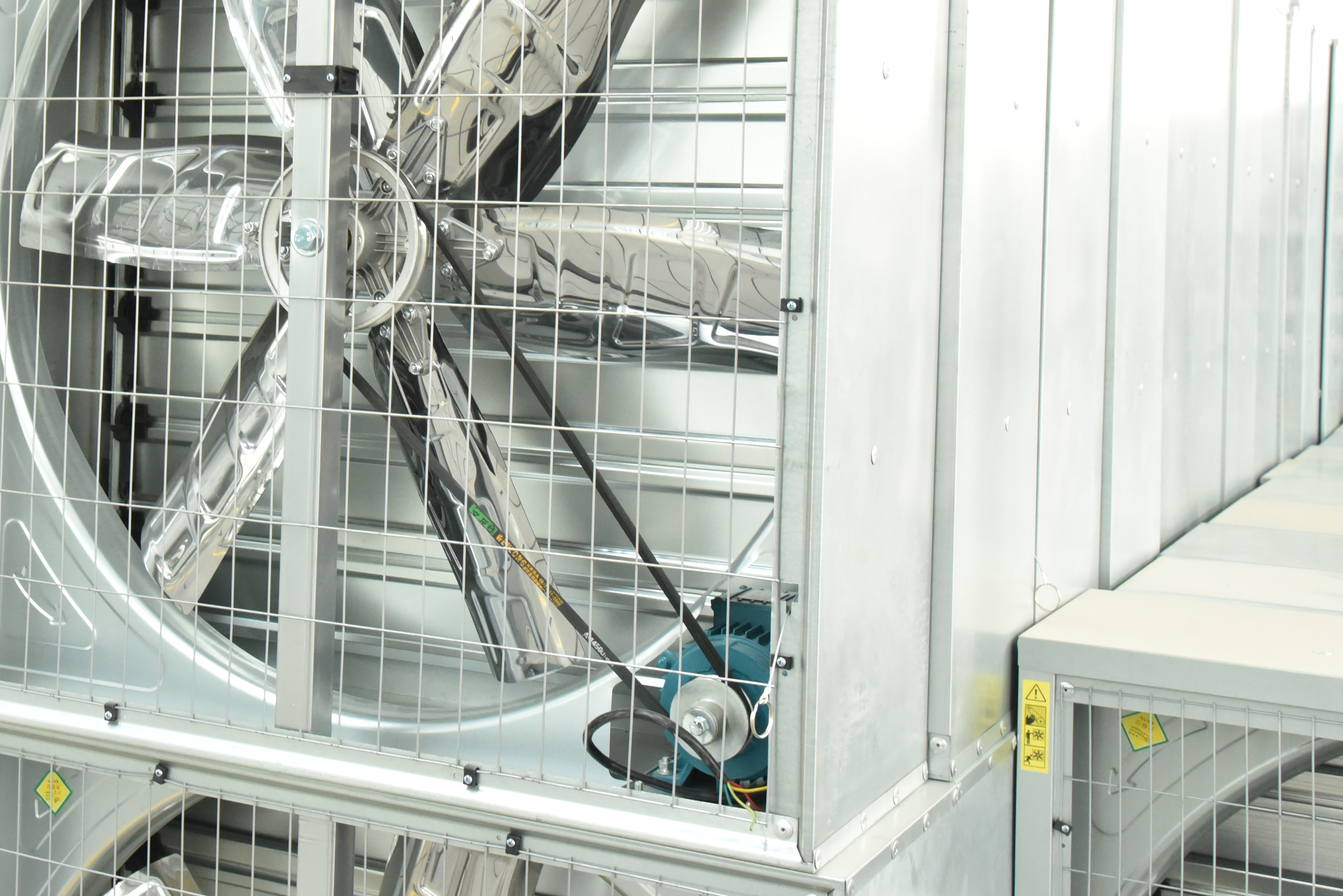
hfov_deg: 36.1
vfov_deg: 24.8
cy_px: 231
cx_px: 362
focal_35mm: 54
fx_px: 2015
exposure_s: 1/30
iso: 5000
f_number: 8
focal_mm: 35
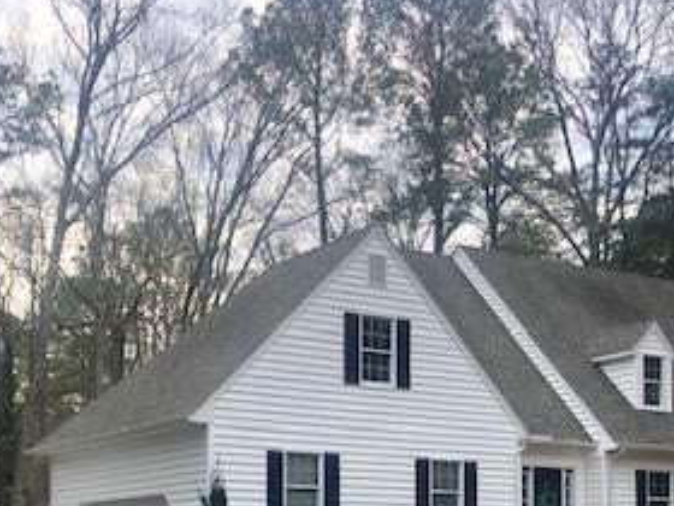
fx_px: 1246
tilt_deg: +2.4
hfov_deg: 30.2
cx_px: 407
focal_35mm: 64
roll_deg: -0.4
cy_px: 528
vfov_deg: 21.9
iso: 20
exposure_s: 1/694
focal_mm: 3.99
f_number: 1.8
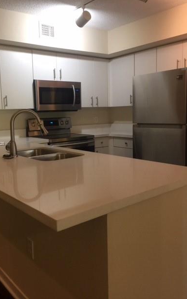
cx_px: 73
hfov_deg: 39.2
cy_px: 144
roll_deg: +3.2
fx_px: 261
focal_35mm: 32
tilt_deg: -8.4
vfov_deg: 59.7
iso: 50
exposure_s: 1/15
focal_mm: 4.15
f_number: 2.2
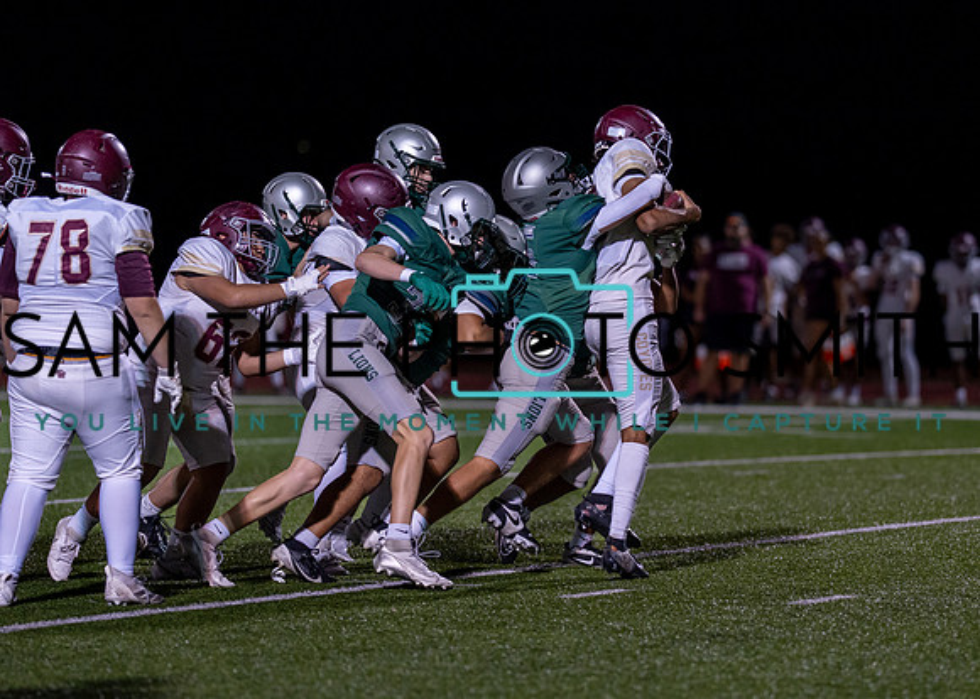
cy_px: 346
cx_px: 577
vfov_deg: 6.3
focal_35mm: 227
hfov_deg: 8.9
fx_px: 6322
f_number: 1.8
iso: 1000
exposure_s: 1/1250
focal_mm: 135
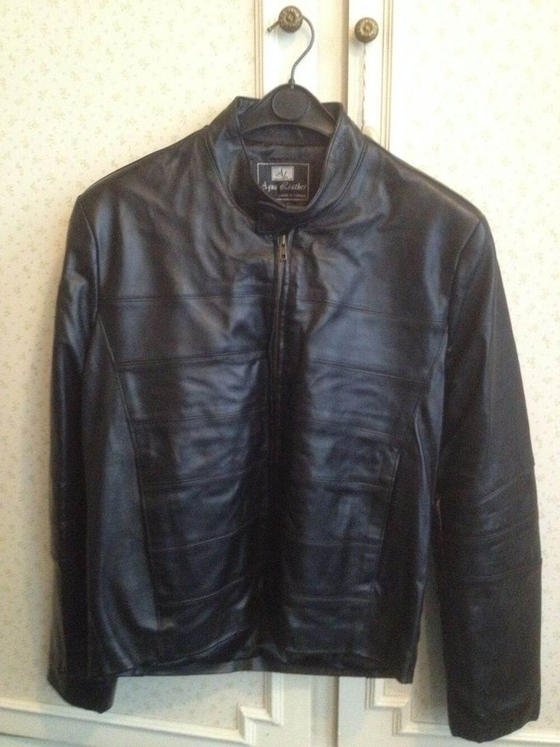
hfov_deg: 40.7
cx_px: 280
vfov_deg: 52.6
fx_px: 755
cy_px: 374
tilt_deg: -12.9
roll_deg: +0.6
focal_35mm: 35
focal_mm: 4.28
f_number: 2.4
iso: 800
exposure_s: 1/15
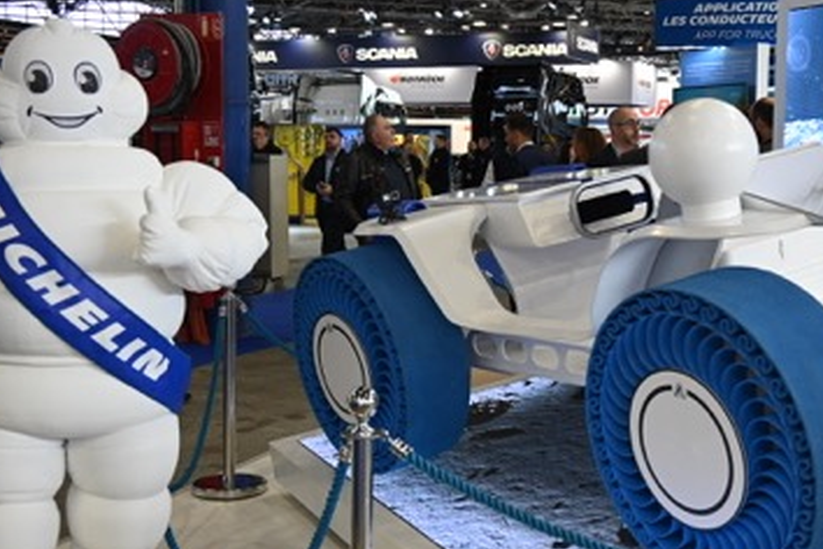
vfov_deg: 24.2
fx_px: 1280
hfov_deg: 35.2
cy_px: 297
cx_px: 563
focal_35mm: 56
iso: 450
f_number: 4.2
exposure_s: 1/125
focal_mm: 31
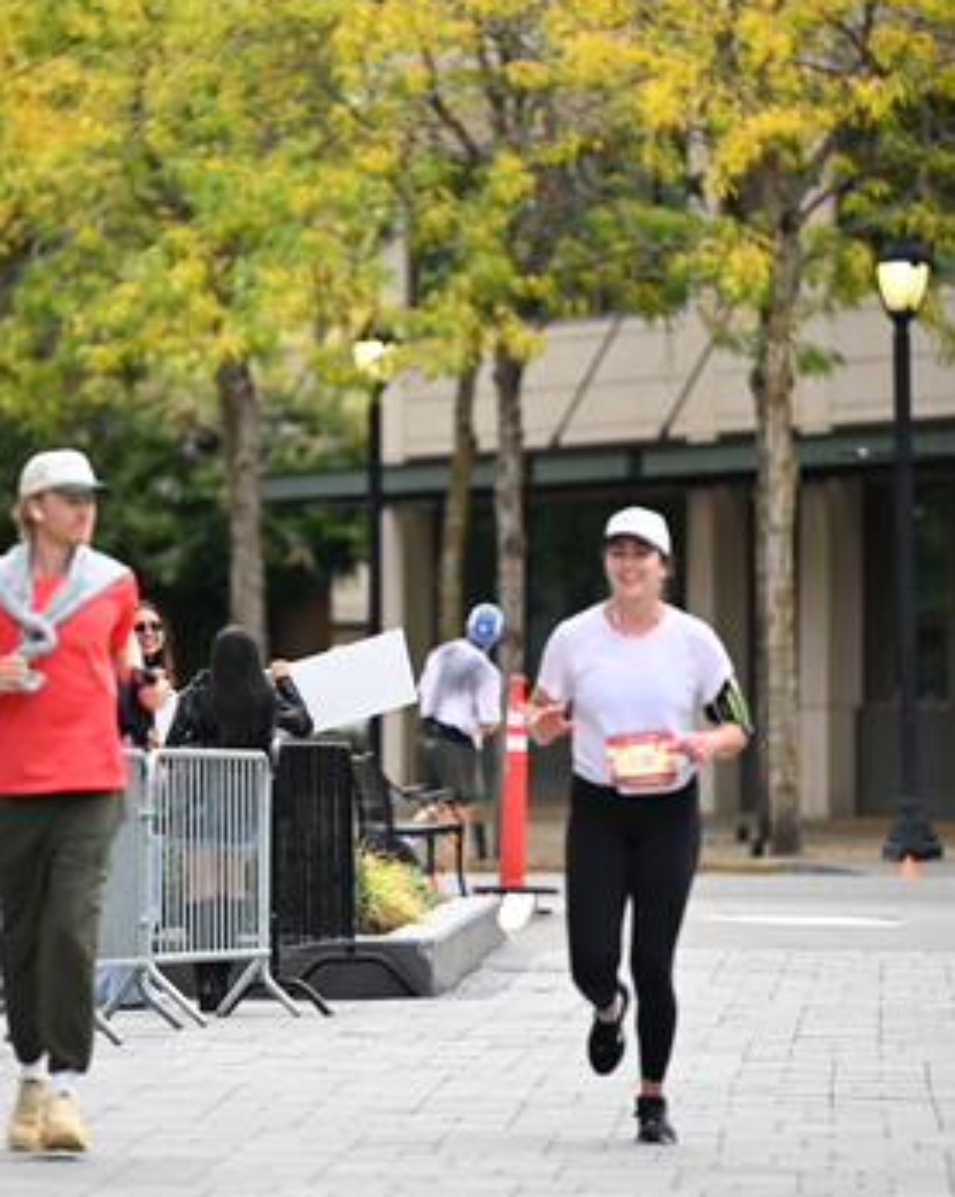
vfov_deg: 6.5
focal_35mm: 298
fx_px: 10542
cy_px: 569
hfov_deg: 5.2
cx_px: 353
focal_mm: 200
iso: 640
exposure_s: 1/2000
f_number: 2.8
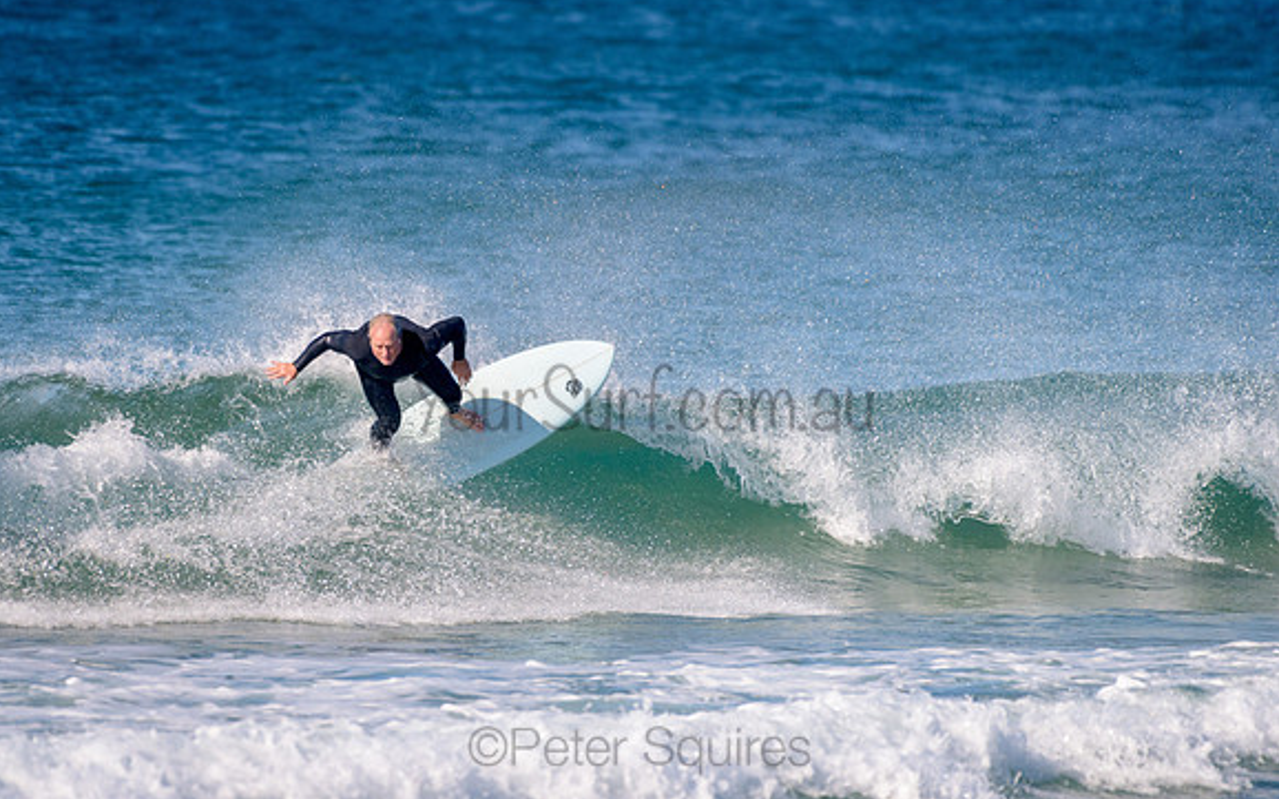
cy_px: 284
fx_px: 21851
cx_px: 495
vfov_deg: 2.1
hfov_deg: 3.4
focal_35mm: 627
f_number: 5.6
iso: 360
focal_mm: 500
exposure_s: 1/1000
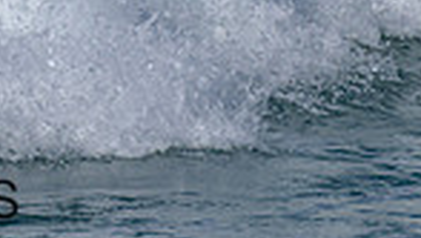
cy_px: -249
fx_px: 35531
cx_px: -92
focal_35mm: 3180
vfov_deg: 0.4
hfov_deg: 0.7
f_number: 8
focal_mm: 560
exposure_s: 1/2000
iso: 220
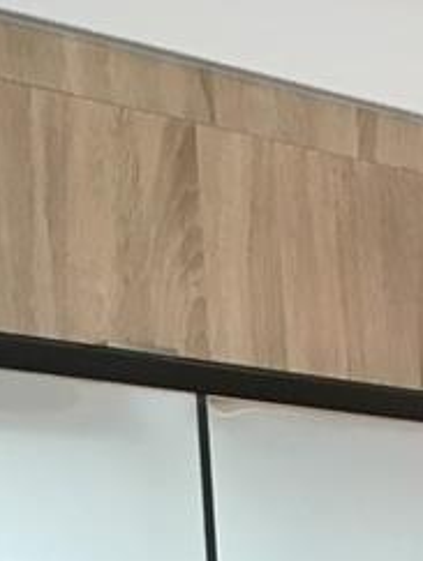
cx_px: 1022
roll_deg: +1.0
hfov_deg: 9.3
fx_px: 2324
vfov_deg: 12.4
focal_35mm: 143
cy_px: 1069
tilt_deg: -7.2
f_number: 2.2
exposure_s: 1/30
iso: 50
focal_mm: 4.15
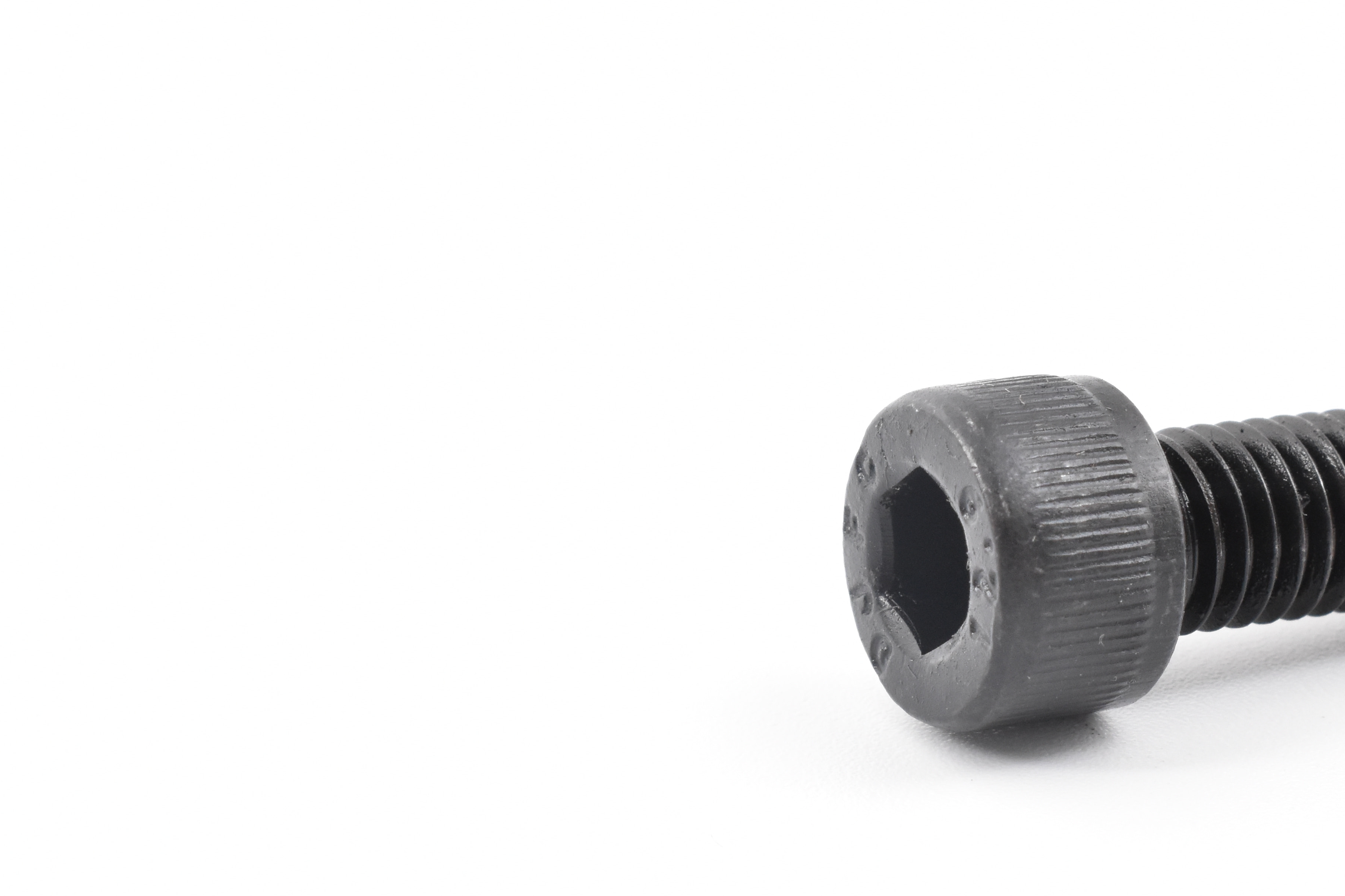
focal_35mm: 112
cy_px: 536
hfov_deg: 18.1
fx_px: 4177
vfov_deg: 12.2
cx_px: 1053
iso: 1250
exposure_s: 1/80
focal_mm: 45
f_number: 16
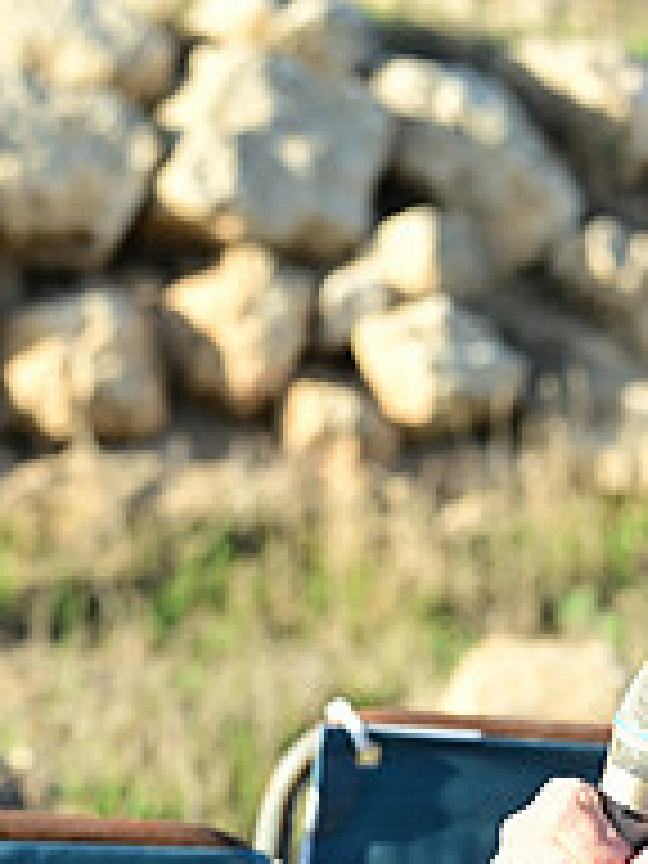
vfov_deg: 13.1
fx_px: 3769
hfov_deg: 9.7
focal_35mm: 151
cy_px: 502
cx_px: 742
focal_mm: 52
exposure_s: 1/500
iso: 140
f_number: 3.5
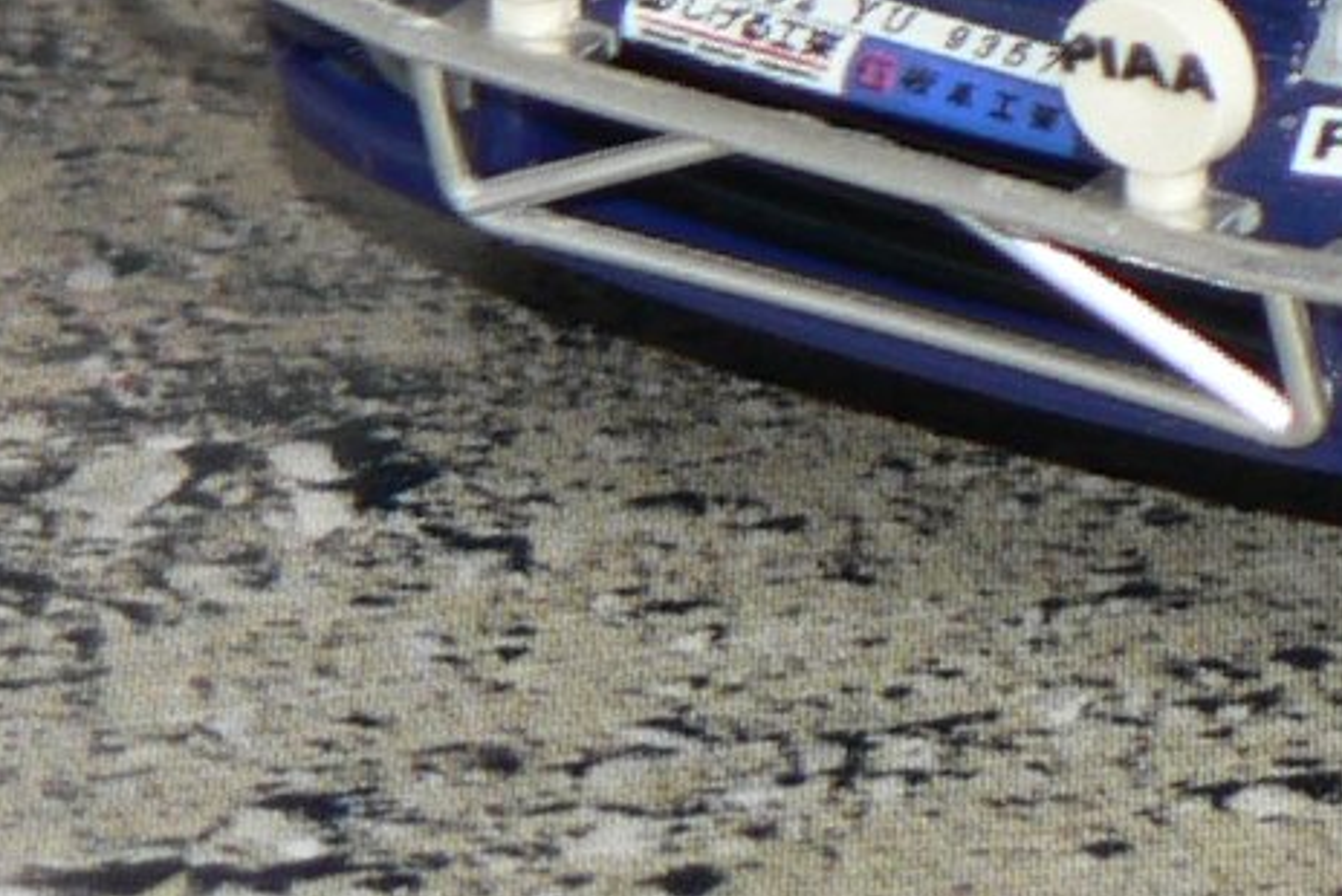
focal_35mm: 642
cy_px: -884
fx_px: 23946
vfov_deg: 2.1
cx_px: 2354
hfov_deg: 3.2
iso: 80
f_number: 3.2
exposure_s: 1/60
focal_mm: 18.6
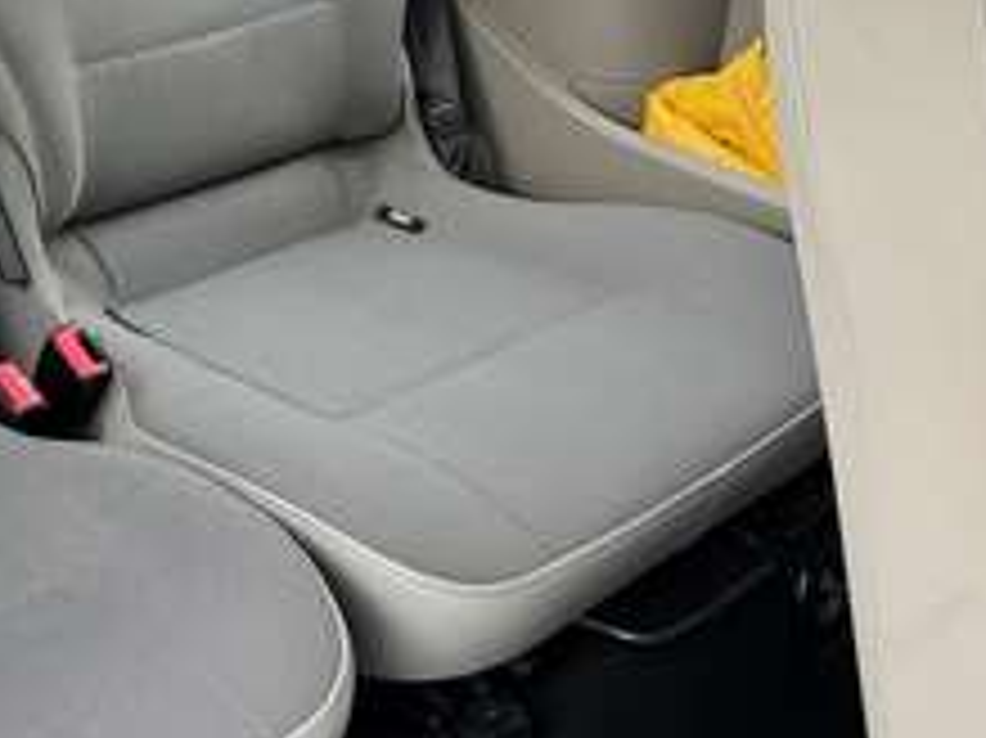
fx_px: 1594
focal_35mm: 56
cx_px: 95
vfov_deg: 25.7
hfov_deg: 32.6
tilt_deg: -24.1
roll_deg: +0.7
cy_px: 169
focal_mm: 6.86
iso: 500
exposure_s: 1/60
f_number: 1.78
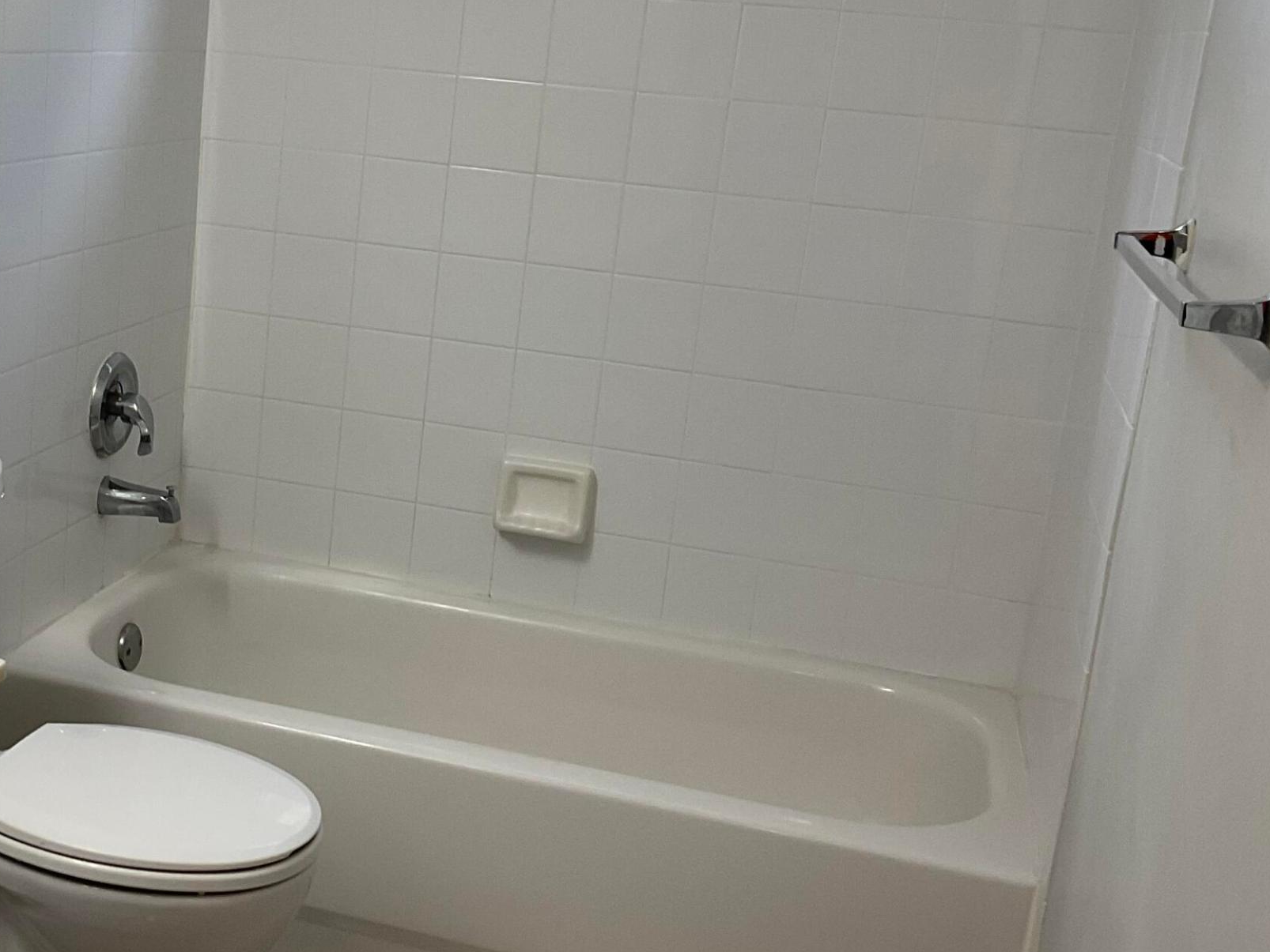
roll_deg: -3.6
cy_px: 422
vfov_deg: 28.0
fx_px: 1908
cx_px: 330
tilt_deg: -12.8
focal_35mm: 52
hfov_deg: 36.0
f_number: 1.8
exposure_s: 1/60
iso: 32
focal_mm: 3
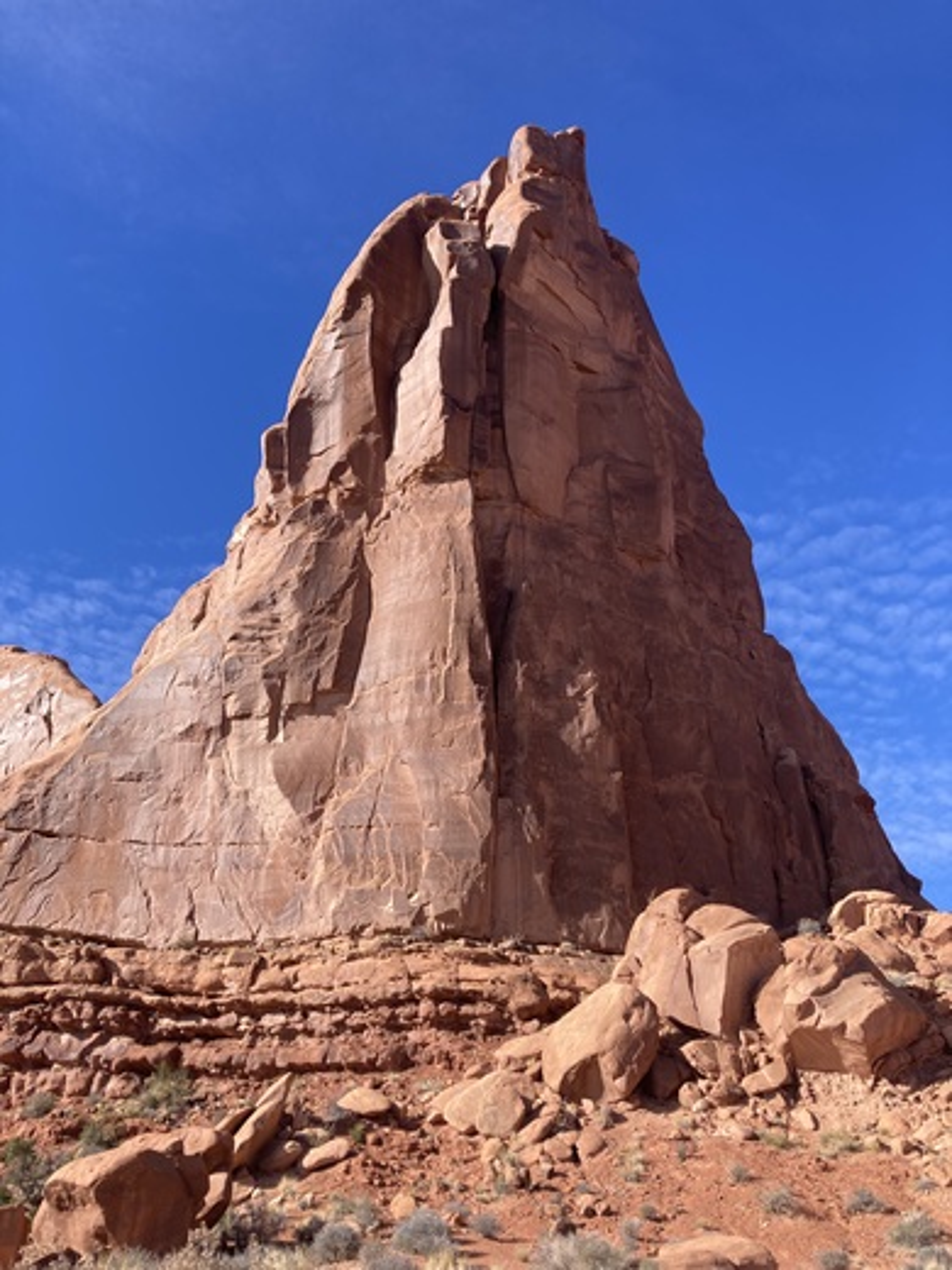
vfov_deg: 63.4
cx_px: 476
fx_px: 1027
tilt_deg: +29.6
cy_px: 635
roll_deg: +2.5
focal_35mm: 28
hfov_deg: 49.7
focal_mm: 3.99
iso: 20
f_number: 1.8
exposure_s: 1/1185
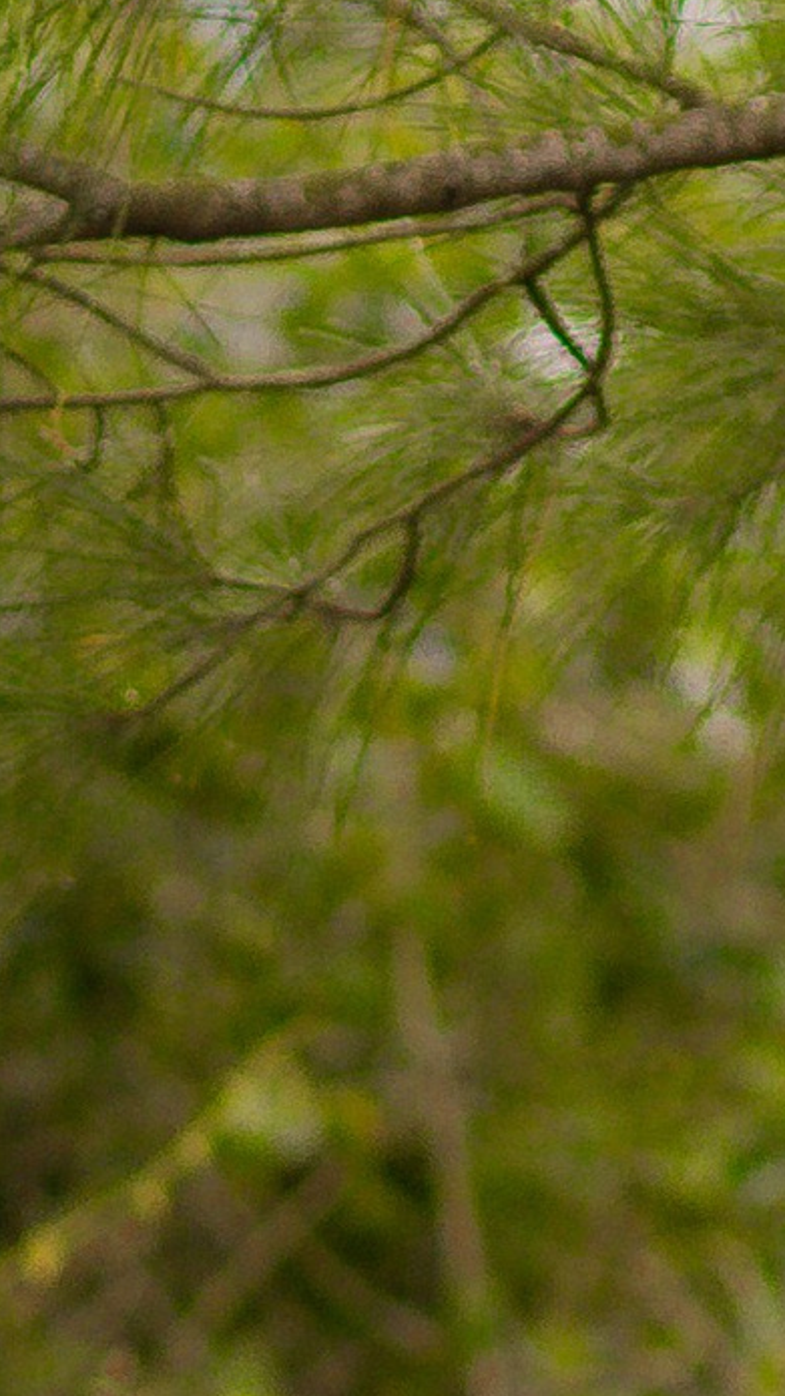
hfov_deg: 1.6
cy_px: 1950
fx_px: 27306
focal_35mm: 738
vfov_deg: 2.9
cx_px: 508
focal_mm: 85
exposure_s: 1/320
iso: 200
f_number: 3.2
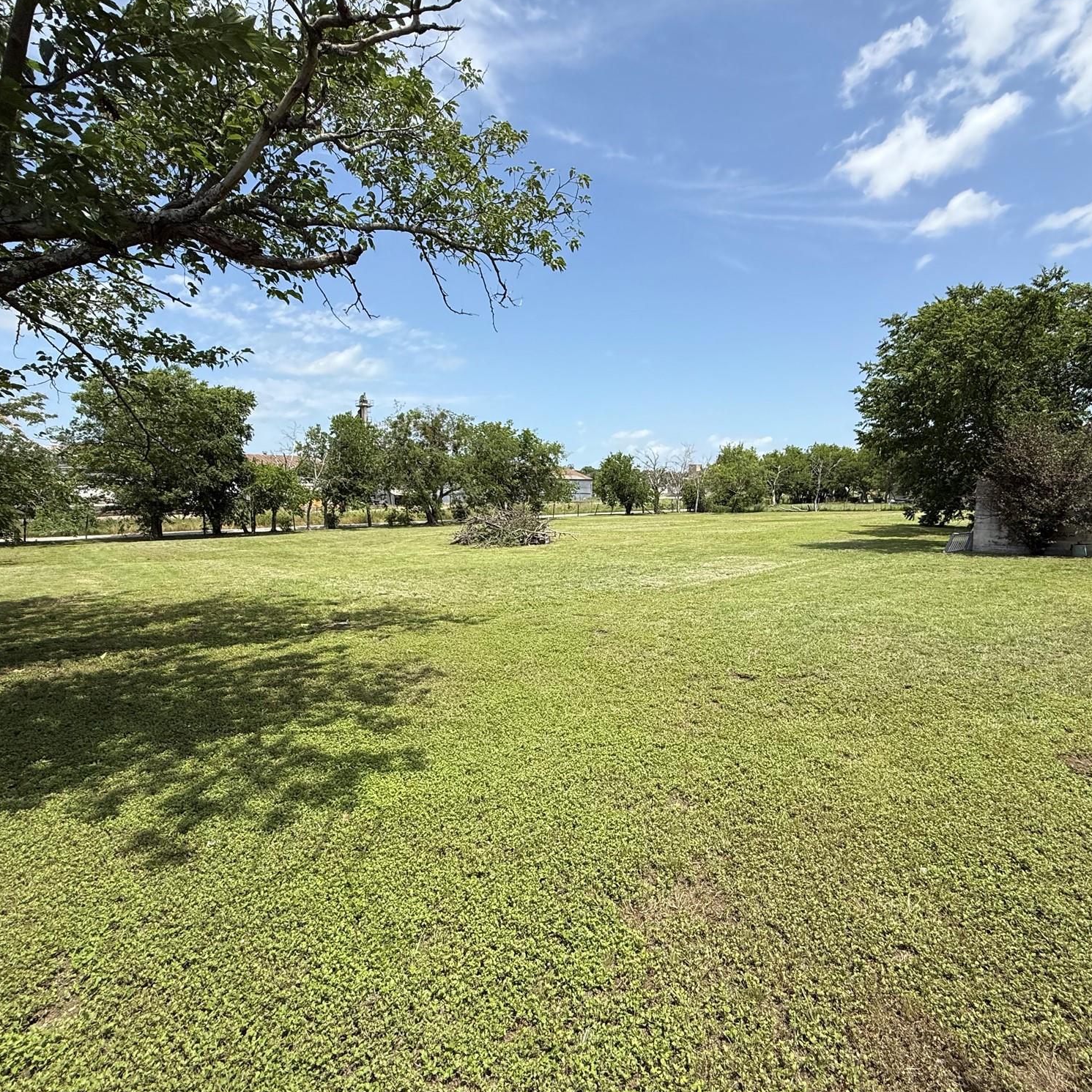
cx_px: 572
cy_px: 543
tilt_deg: -4.2
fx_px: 607
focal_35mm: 17
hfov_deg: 83.9
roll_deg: +0.2
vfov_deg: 84.0
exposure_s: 1/2092
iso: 50
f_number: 2.2
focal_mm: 2.22
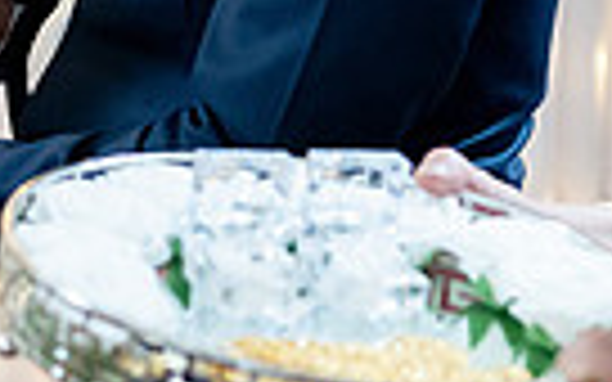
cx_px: -243
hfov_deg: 13.2
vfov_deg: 8.4
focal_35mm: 152
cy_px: -263
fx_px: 2535
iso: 4000
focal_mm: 35
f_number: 2
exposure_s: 1/160
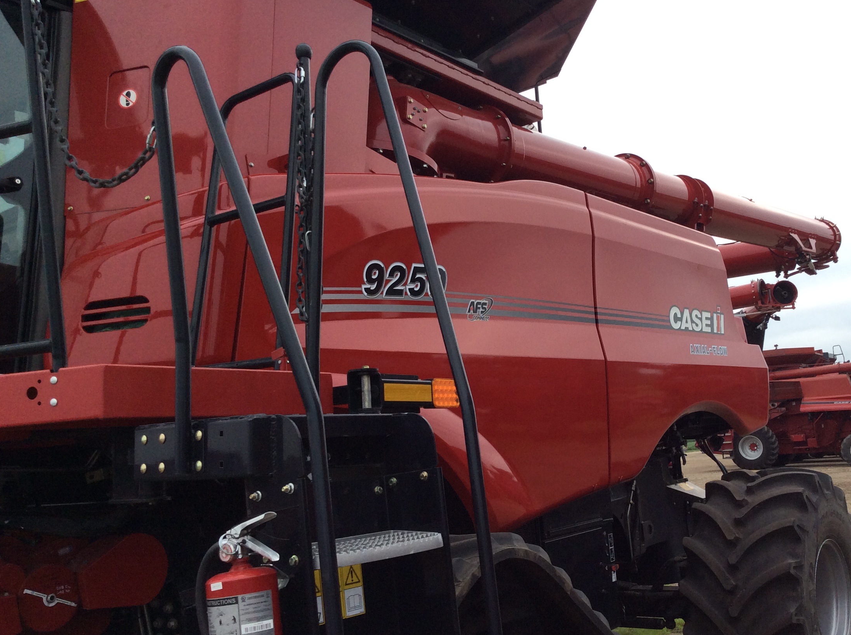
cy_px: 312
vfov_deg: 37.6
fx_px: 933
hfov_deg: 48.8
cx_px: 504
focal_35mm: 38
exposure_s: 1/743
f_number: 2.4
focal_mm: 3.3
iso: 32
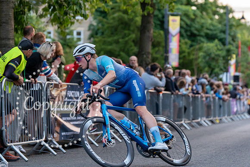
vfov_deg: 9.8
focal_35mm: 140
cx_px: 125
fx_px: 969
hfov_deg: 14.7
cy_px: 55
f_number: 2.8
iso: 3200
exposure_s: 1/1000
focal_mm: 104
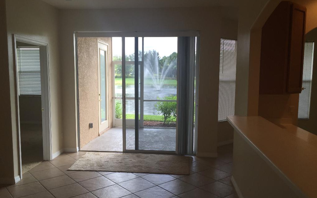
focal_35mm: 31
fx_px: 268
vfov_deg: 40.6
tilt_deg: -5.6
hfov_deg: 61.2
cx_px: 159
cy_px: 106
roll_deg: -1.1
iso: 50
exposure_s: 1/120
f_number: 2.2
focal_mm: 4.15
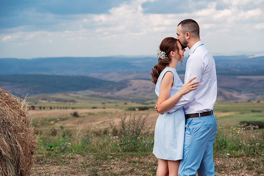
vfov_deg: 18.2
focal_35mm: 75
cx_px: 132
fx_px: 550
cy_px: 88
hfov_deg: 27.0
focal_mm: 75
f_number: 4.5
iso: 250
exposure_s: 1/640
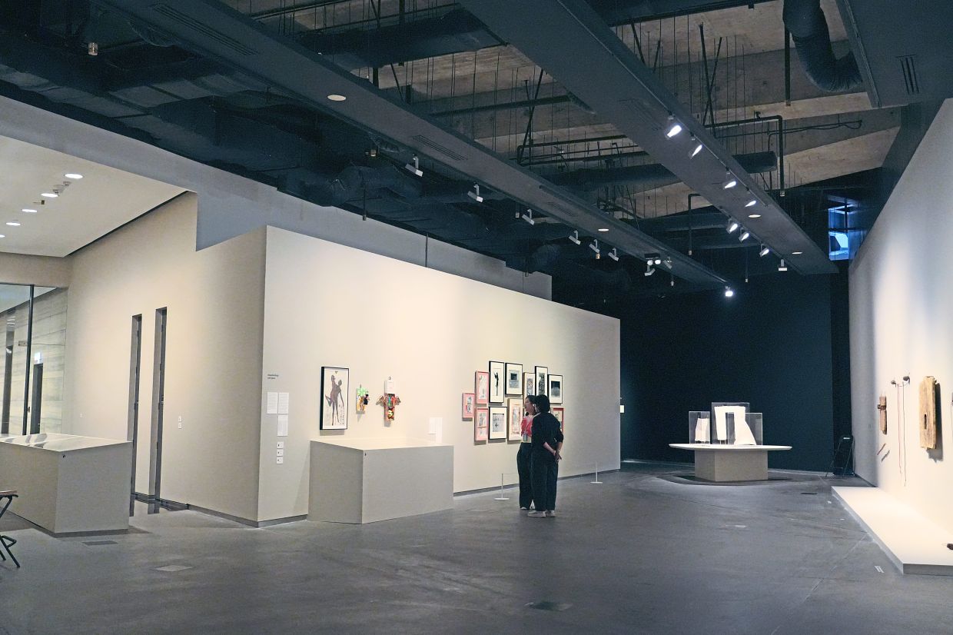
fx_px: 953
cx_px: 476
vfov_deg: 36.9
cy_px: 318
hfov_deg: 53.1
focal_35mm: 36
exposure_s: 1/125
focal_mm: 36
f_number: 4
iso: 12800
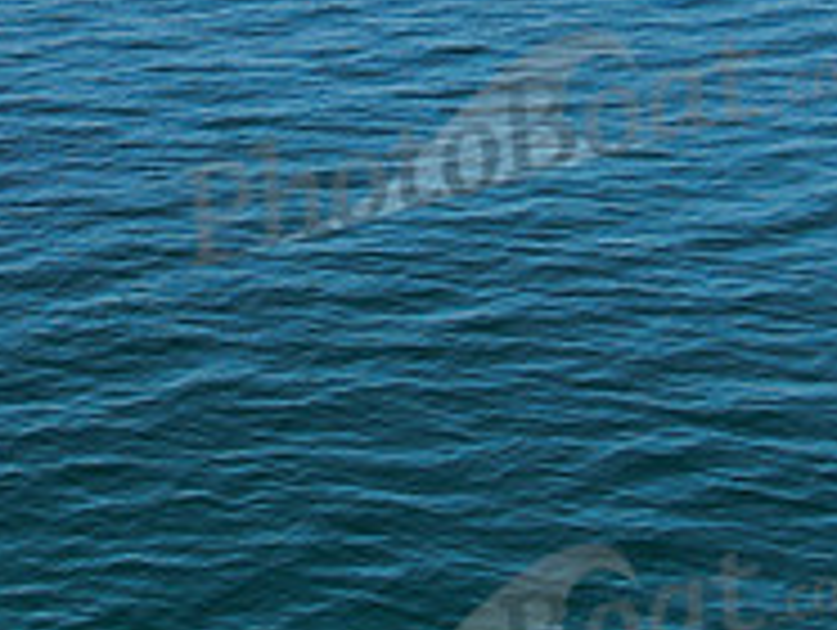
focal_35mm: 106
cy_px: -56
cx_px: -76
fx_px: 2566
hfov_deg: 17.9
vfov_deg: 13.7
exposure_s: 1/1000
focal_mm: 5.82
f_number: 3.2
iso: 100
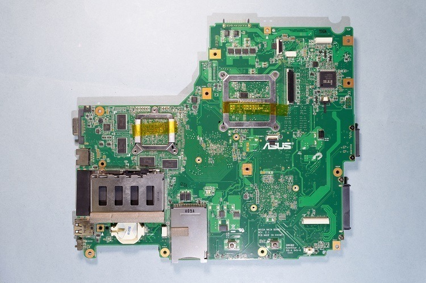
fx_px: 319
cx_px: 213
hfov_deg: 67.4
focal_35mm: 27
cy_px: 142
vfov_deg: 47.8
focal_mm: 18
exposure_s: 1/5
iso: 100
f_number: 8
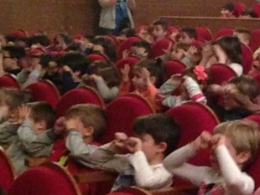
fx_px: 819
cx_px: 341
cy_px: 102
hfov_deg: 17.0
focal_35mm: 109
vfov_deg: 13.6
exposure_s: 1/20
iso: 1600
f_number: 2.4
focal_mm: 4.12
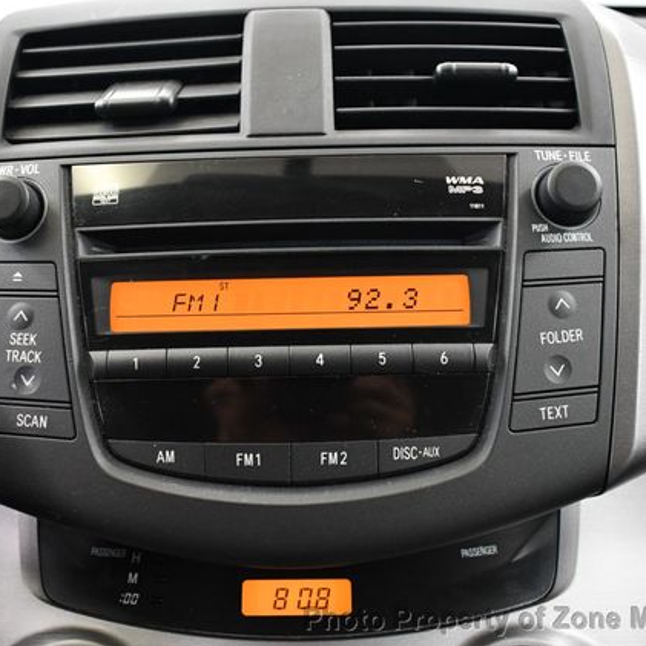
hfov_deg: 41.8
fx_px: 845
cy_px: 321
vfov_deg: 41.9
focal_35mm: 40
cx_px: 285
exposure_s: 1/60
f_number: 3.8
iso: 3200
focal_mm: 21
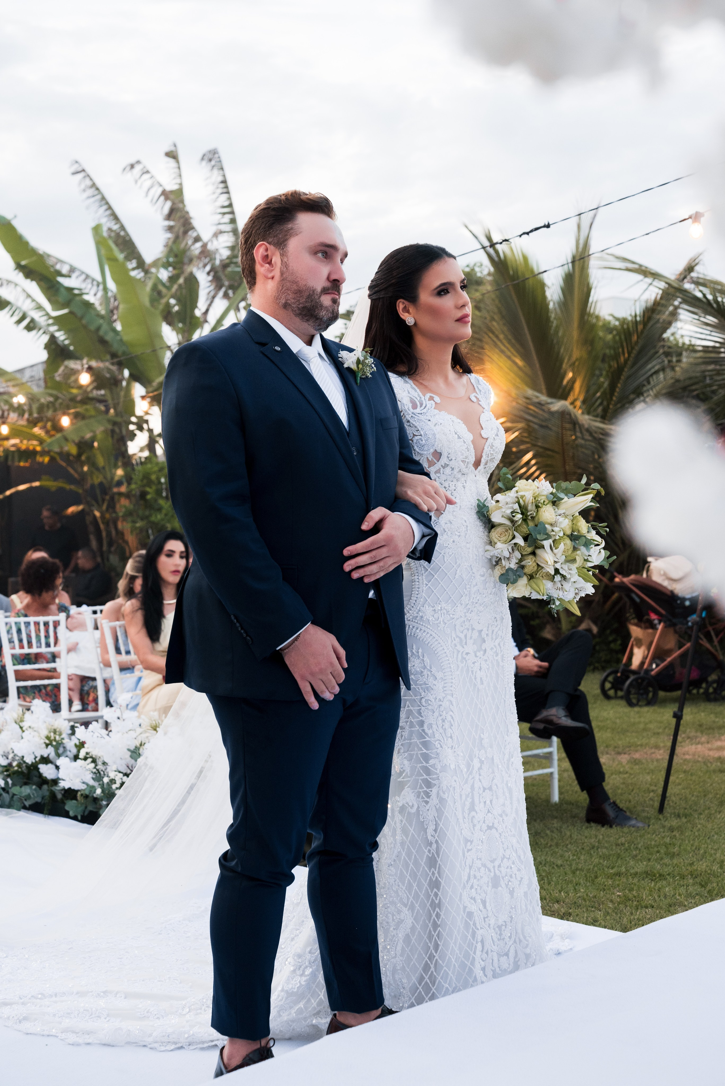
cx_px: 362
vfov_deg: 43.6
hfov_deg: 29.9
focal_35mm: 45
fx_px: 1358
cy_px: 543
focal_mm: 45
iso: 1400
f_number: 4.5
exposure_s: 1/200
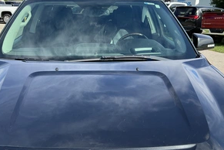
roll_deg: -1.5
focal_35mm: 40
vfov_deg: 33.4
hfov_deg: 48.4
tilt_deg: -16.7
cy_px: 84
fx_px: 249
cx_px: 102
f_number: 1.8
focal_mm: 3
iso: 25
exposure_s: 1/613
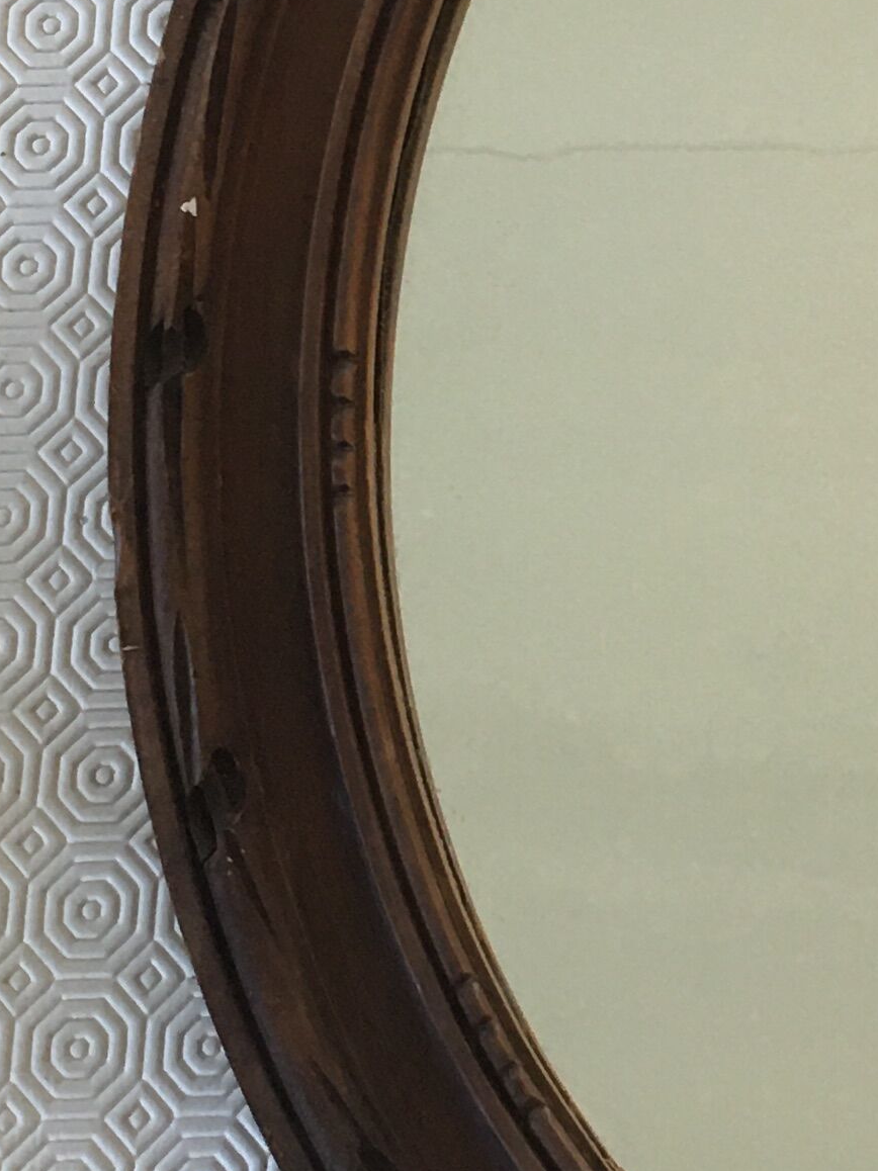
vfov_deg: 19.4
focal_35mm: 101
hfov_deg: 14.0
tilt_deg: -73.2
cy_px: 454
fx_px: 3417
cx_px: 1164
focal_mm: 4.15
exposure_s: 1/17
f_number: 2.2
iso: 50
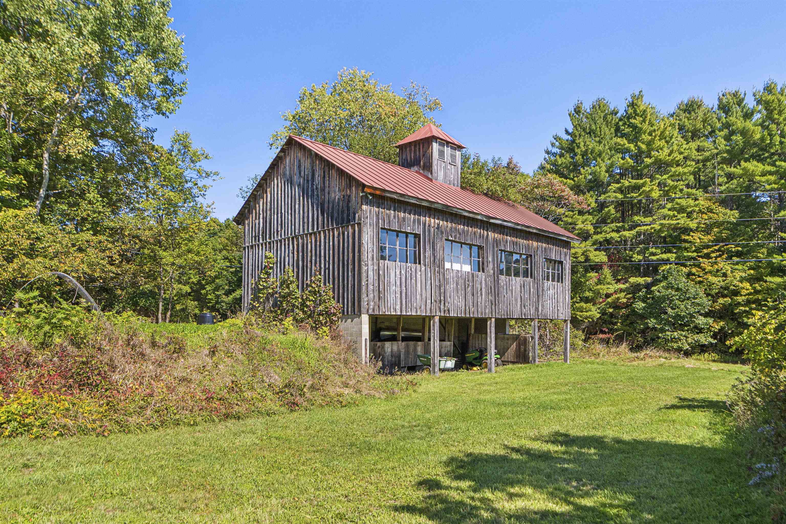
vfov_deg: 53.1
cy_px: 262
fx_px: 524
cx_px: 393
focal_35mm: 24
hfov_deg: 73.7
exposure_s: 1/400
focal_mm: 16
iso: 500
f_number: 7.1
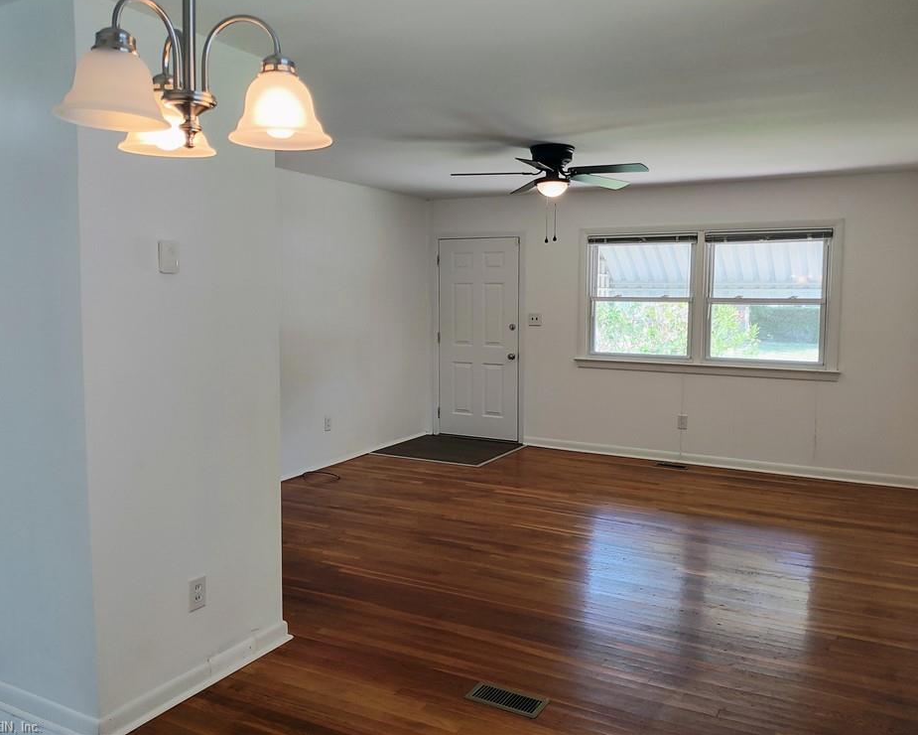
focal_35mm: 27
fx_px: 734
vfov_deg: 53.2
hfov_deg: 64.0
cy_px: 355
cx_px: 489
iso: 149
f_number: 1.5
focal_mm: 4.15
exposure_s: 1/120
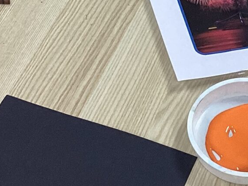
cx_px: 254
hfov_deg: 14.0
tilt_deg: -48.6
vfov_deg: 10.6
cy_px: 12
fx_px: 996
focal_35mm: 139
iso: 64
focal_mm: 3.3
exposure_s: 1/50
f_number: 2.4
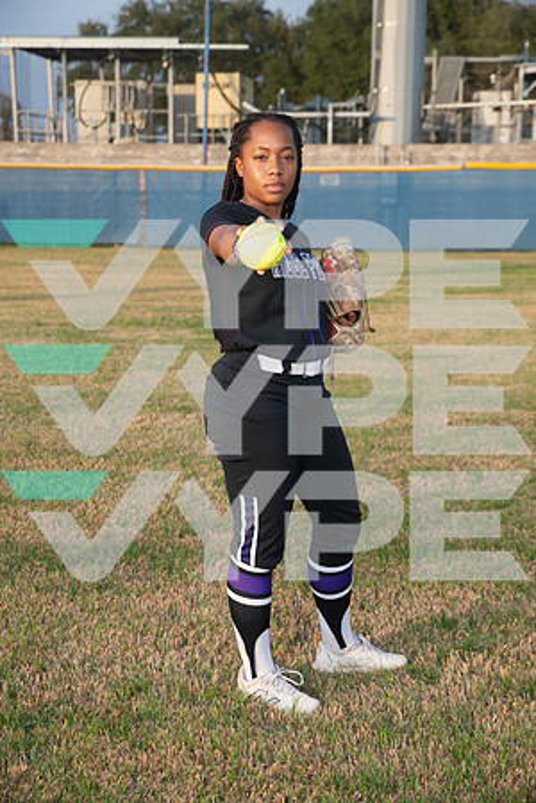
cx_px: 268
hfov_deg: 23.4
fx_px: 1295
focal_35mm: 58
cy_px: 402
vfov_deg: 34.5
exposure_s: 1/320
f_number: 6.3
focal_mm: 58
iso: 200
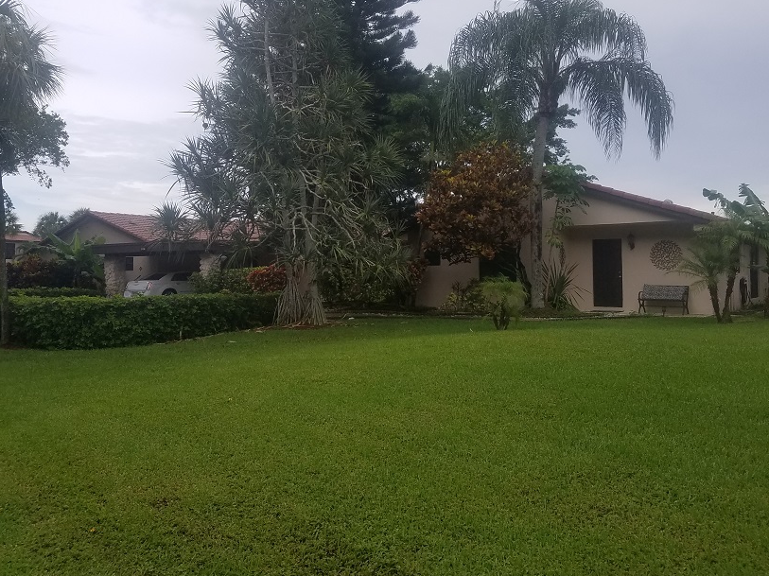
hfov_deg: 56.6
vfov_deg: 44.0
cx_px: 440
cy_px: 237
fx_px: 711
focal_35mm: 32
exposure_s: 1/1728
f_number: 1.7
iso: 50
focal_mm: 4.2
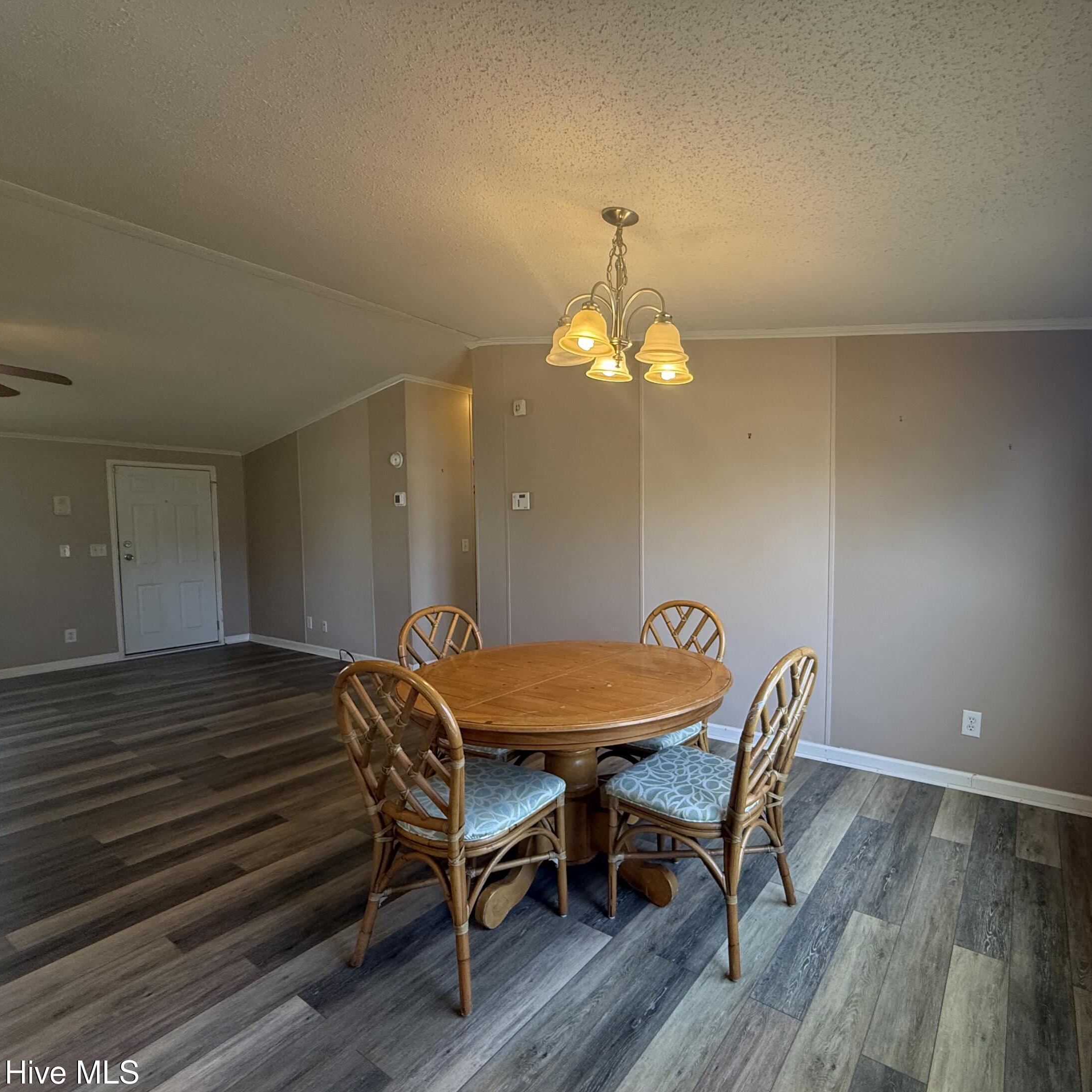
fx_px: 607
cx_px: 650
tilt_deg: -2.9
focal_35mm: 17
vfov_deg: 83.9
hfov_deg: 83.1
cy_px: 562
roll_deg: +0.9
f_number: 2.2
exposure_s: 1/120
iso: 200
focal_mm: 2.22
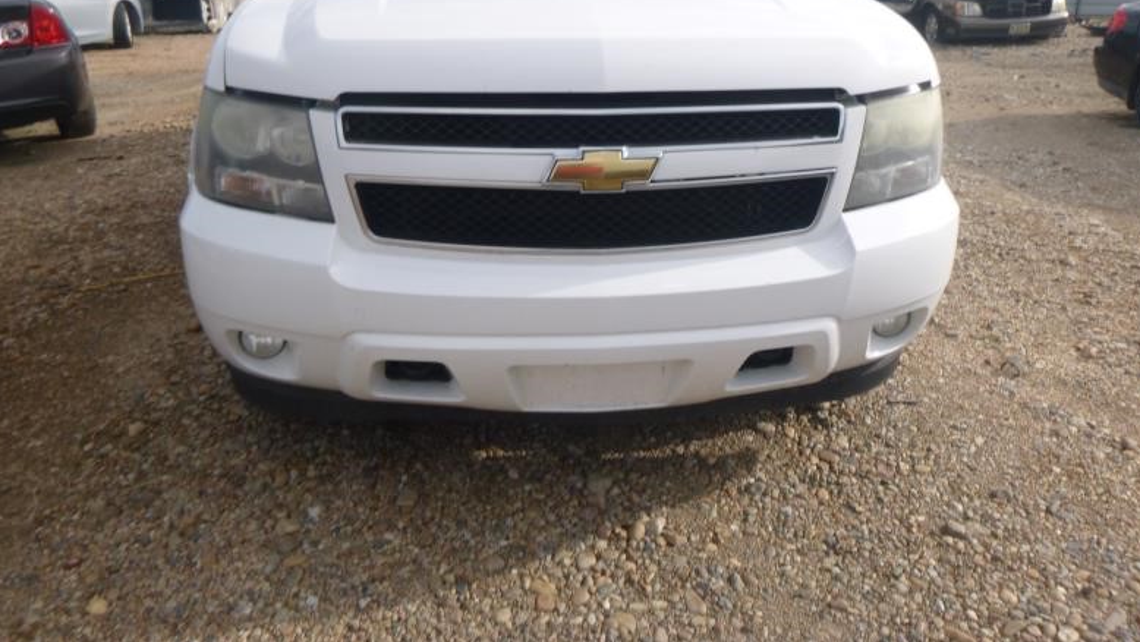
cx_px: 574
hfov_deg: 67.9
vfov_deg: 40.9
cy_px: 208
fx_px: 847
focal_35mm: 28
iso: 100
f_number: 3.9
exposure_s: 1/250
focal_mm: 4.5
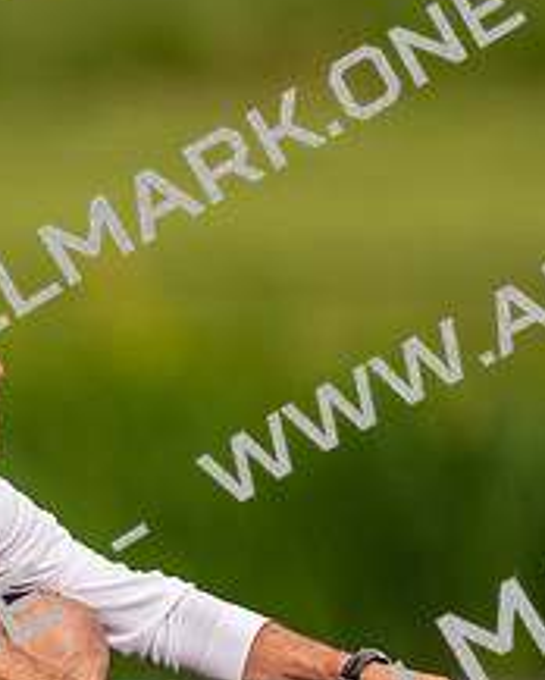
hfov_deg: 0.7
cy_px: 555
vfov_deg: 0.9
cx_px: -31
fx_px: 45382
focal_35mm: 2254
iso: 450
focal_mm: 600
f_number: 4
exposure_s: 1/2500
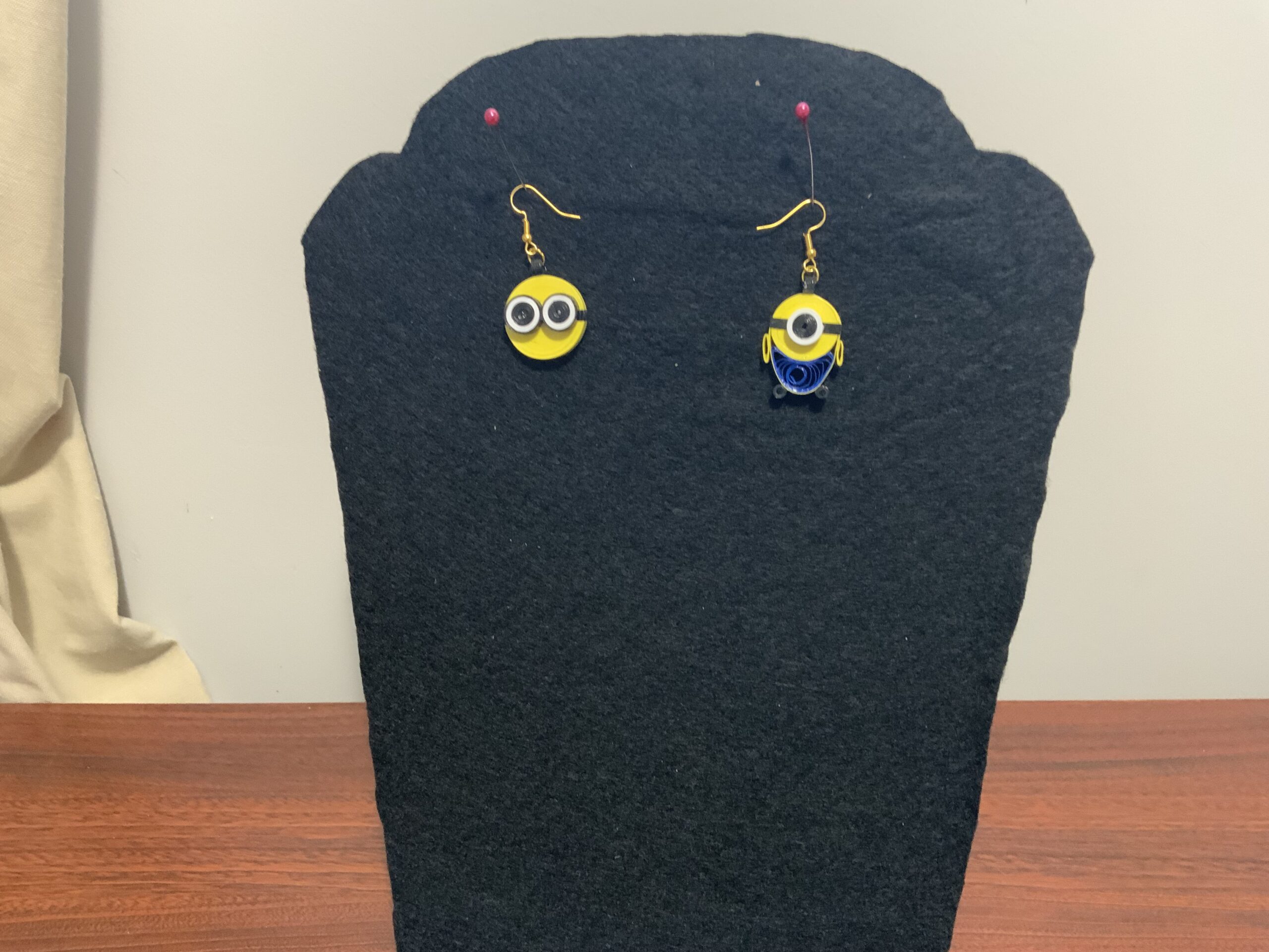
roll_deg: -1.2
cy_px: 476
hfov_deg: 61.7
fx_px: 1063
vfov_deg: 48.2
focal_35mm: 29
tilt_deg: -22.0
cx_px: 634
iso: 250
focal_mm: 3
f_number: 1.8
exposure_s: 1/40
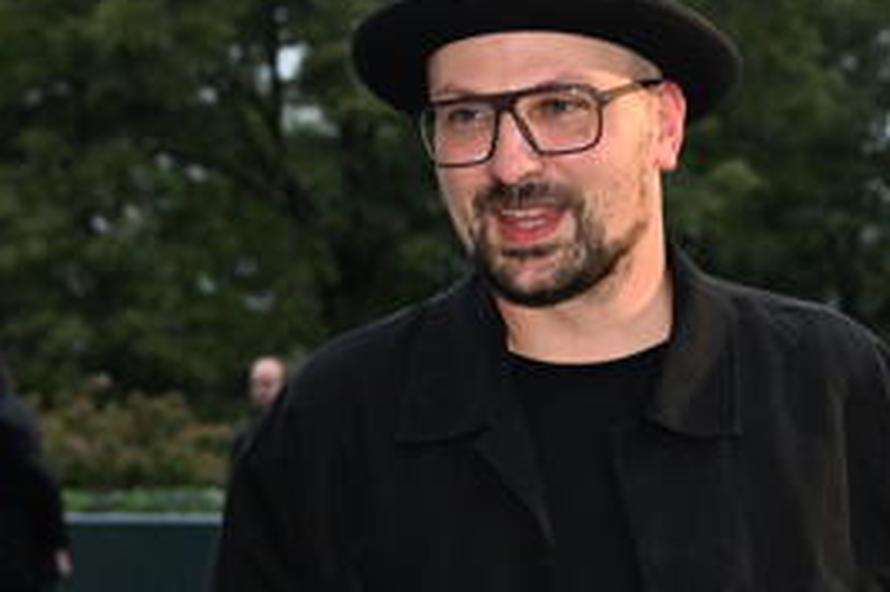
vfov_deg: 11.1
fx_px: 3014
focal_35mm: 122
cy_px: 612
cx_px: 586
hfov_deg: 16.8
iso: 2000
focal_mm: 47
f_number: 4.5
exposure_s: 1/400
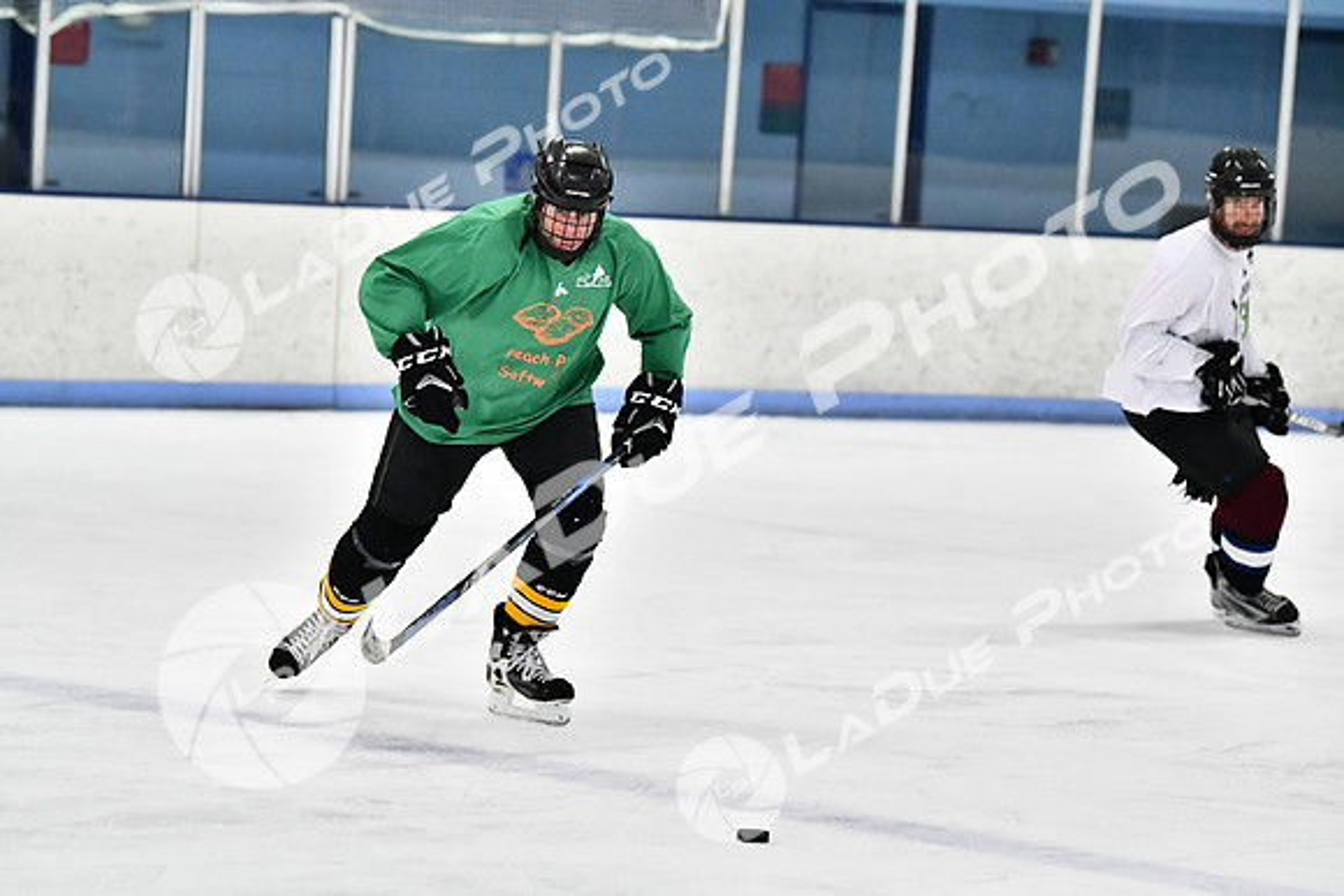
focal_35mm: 188
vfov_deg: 7.3
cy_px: 448
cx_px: 672
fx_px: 7001
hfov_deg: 11.0
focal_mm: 125
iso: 6400
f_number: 2.8
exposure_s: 1/1600
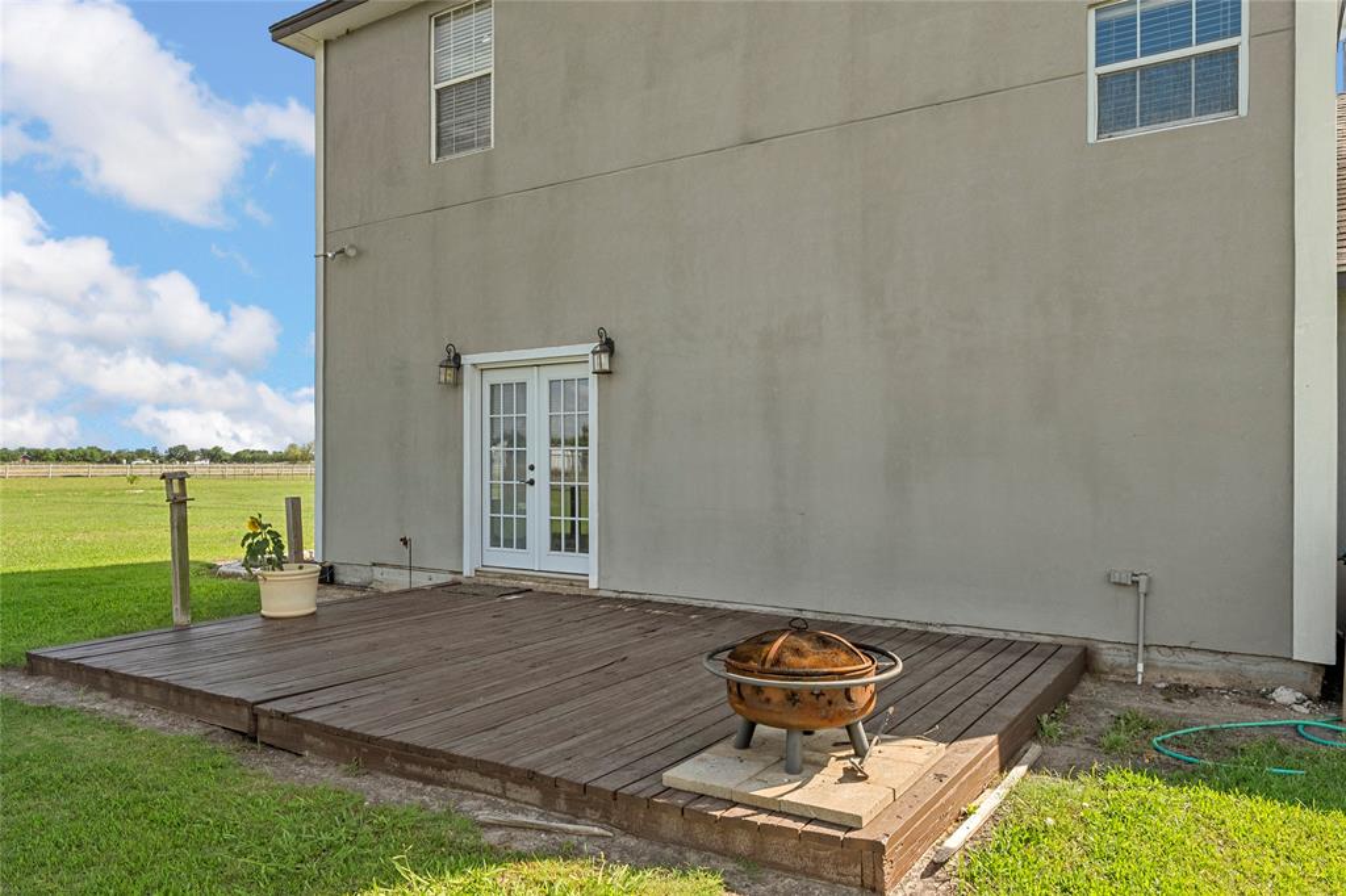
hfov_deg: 73.8
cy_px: 448
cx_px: 673
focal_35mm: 24
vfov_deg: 53.1
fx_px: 897
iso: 250
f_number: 9
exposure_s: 1/200
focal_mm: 16
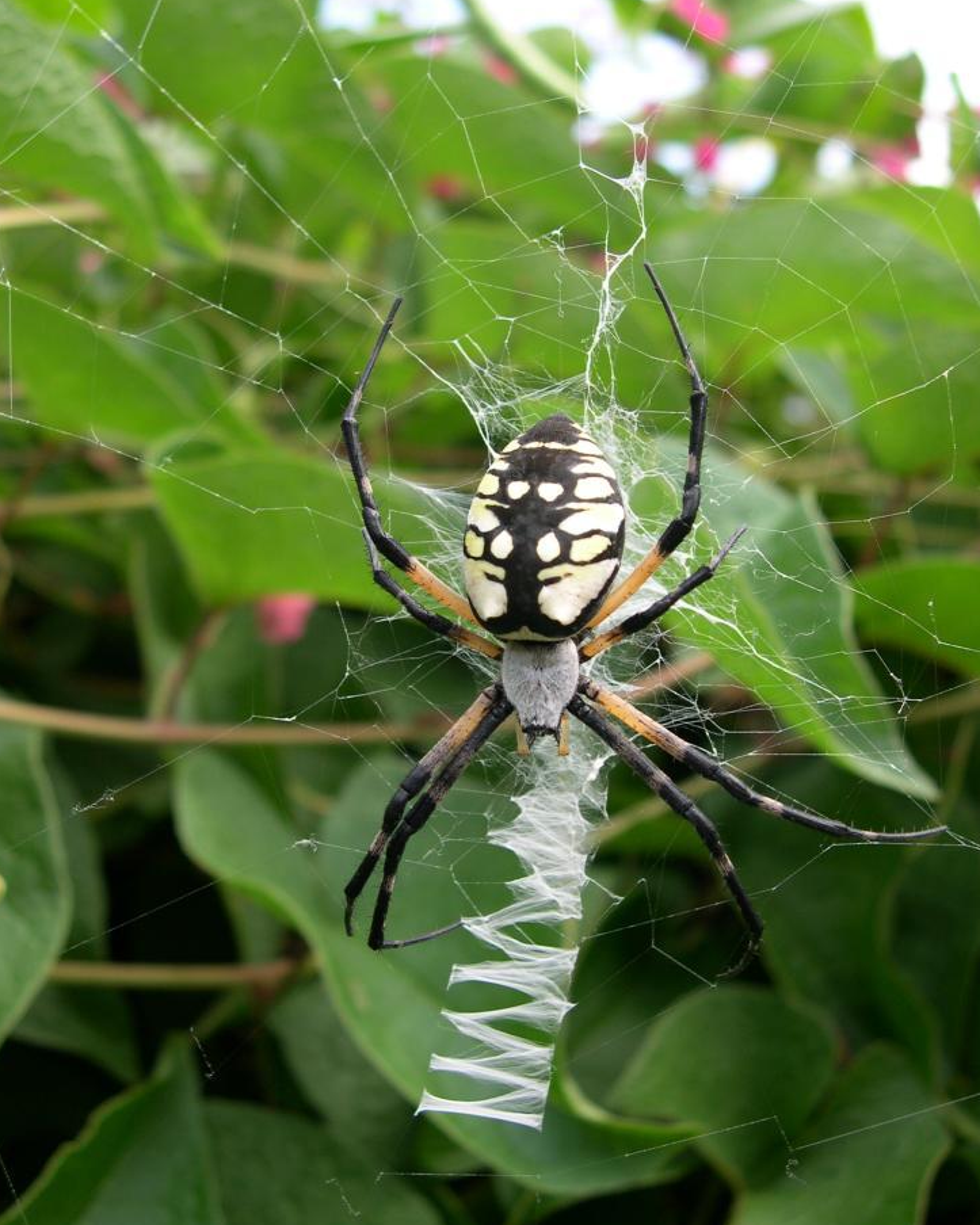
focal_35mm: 42
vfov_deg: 43.8
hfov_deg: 35.7
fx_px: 1523
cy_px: 594
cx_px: 514
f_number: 2.8
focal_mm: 8
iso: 100
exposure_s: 1/233
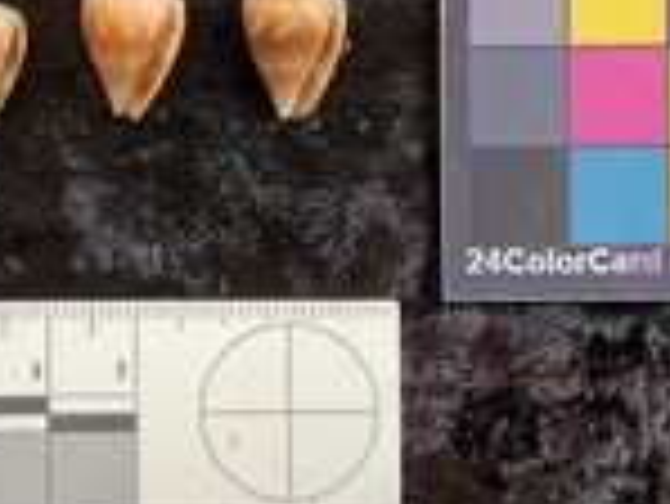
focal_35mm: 68
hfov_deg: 28.0
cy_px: 43
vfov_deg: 21.1
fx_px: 1317
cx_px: 144
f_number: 1.8
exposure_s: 1/60
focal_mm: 3
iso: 50
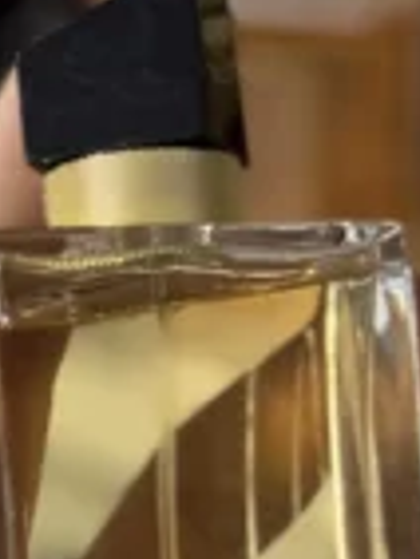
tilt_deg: -24.9
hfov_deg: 7.6
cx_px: 155
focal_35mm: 195
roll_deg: +0.7
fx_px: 3150
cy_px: 474
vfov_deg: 10.1
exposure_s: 1/50
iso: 160
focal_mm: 6.76
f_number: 1.78
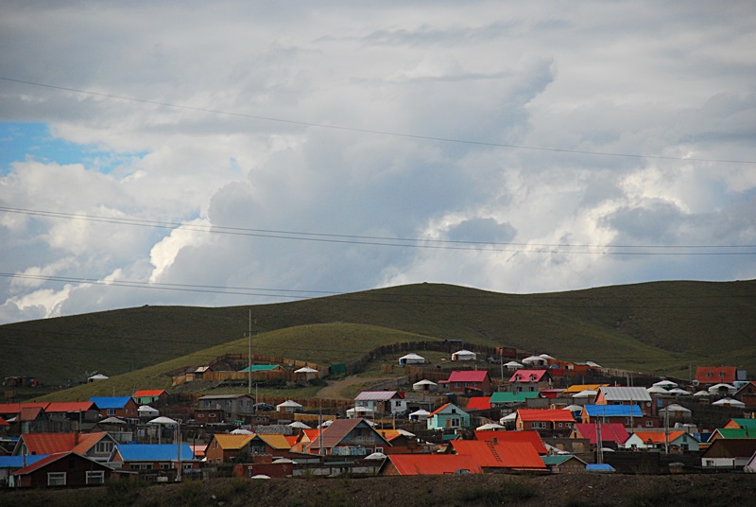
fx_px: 4259
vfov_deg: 6.8
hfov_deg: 10.1
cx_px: 378
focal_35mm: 202
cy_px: 254
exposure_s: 1/1600
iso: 400
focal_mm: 135
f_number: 6.3
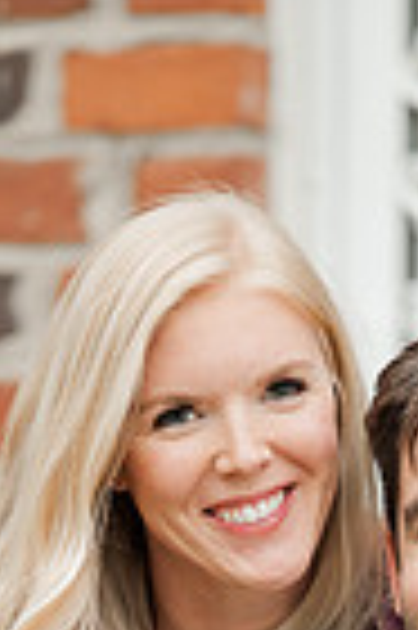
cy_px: 860
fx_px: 10388
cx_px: 364
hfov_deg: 2.3
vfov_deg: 3.5
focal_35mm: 595
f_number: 3.2
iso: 800
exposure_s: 1/500
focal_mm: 185
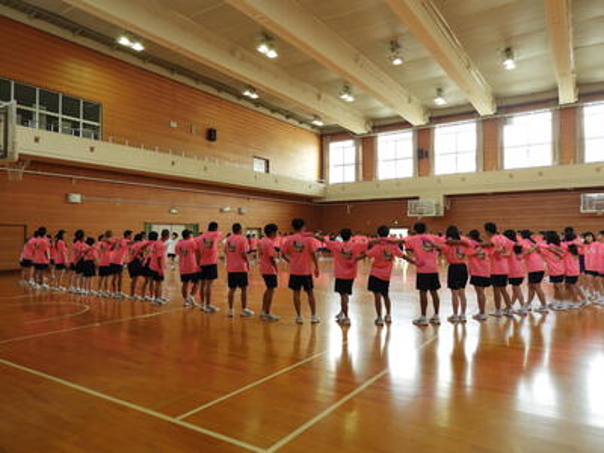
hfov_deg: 71.6
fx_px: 419
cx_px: 302
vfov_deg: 56.8
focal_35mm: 24
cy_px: 226
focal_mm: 4.3
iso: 100
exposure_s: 1/40
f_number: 3.3
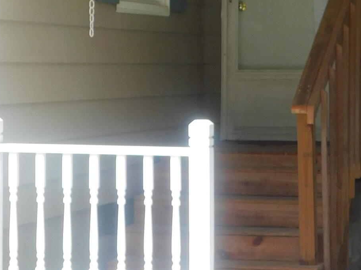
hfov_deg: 11.6
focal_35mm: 168
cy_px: 93
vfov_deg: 8.8
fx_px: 1752
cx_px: 360
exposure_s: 1/250
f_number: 3.8
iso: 125
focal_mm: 9
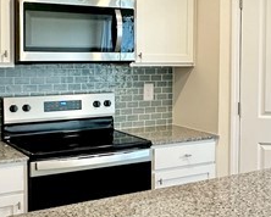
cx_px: 226
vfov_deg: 24.1
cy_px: 73
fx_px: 506
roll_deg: -1.0
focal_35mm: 63
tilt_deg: -2.3
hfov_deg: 29.2
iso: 320
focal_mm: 2.22
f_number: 2.2
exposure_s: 1/120
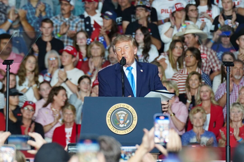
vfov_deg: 8.6
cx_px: 122
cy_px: 81
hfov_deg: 12.8
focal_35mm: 160
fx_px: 1084
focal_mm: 160
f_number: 4
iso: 1600
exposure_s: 1/200
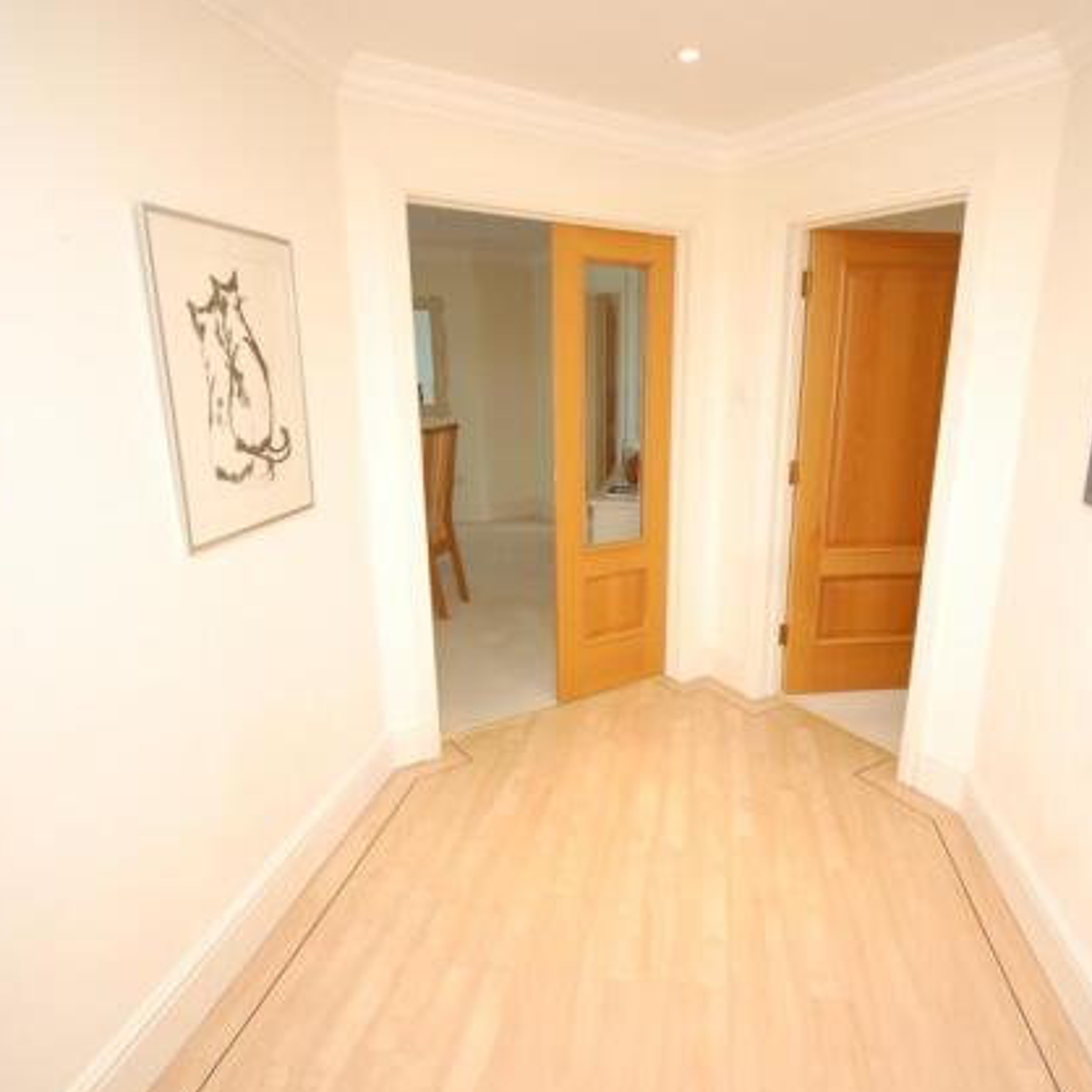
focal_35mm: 20
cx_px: 619
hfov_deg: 74.5
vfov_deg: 74.8
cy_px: 549
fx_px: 714
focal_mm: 10
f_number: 4
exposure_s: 1/60
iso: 400
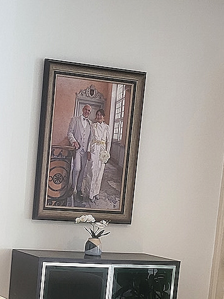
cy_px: 279
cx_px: 8
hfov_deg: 17.8
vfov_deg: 23.4
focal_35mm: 81
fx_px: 698
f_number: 1.8
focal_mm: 5
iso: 250
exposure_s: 1/100
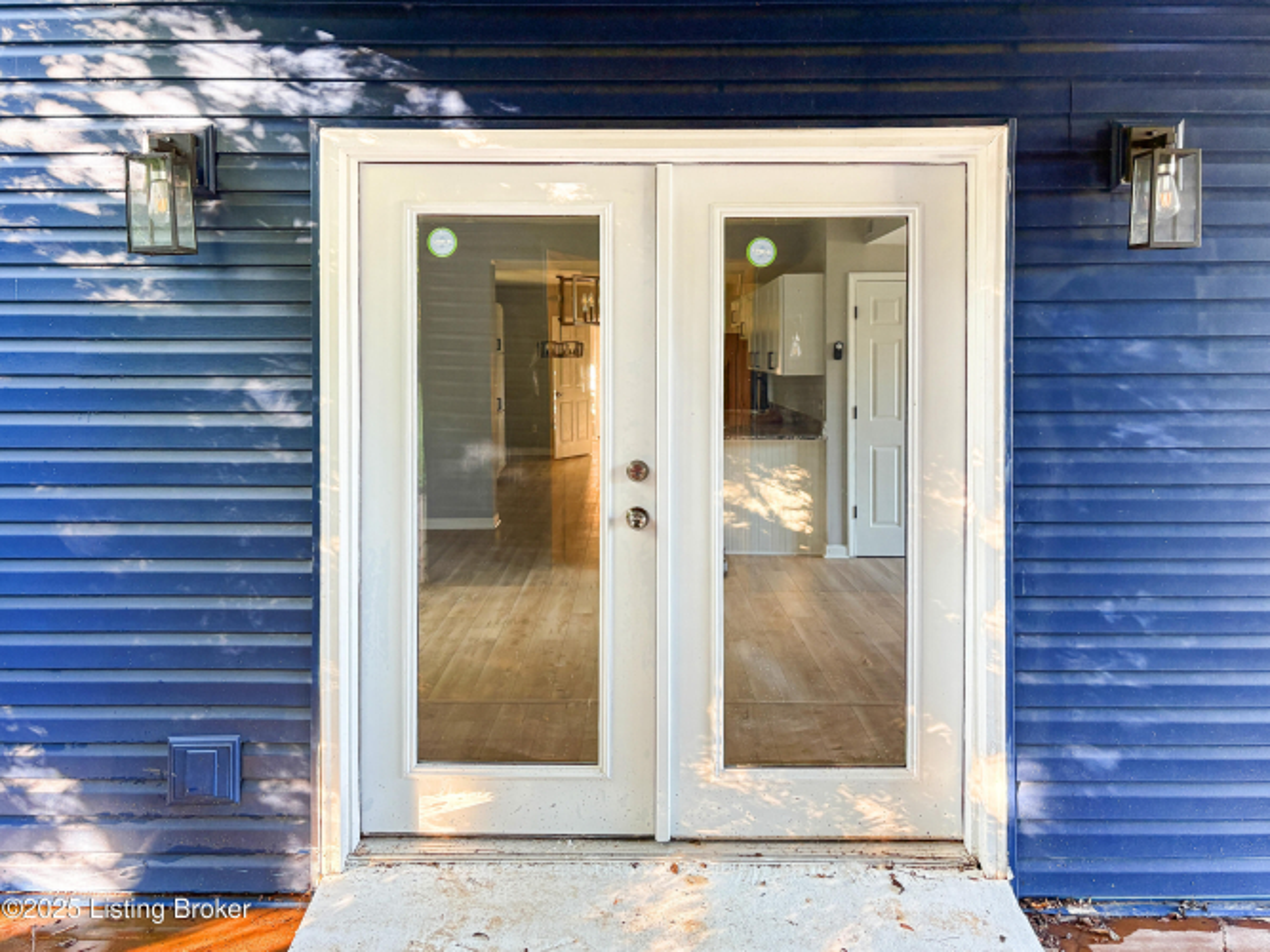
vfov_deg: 53.0
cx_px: 635
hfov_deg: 67.3
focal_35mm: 26
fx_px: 954
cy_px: 476
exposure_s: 1/60
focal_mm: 5.96
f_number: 1.6
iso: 160
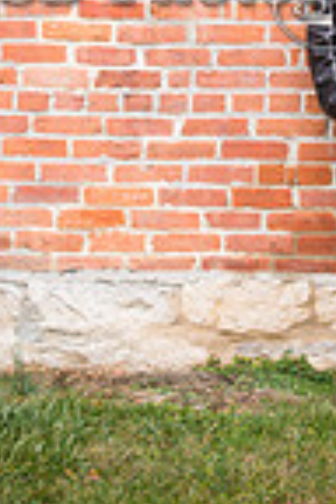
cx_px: 242
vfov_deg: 12.6
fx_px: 2184
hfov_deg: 8.8
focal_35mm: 156
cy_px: -234
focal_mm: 50
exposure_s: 1/60
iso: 200
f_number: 2.8
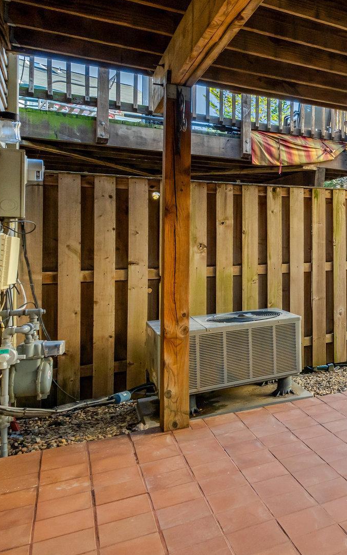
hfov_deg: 30.2
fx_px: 469
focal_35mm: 31
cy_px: 251
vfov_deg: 61.1
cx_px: 473
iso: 1250
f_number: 8
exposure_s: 1/80
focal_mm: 16
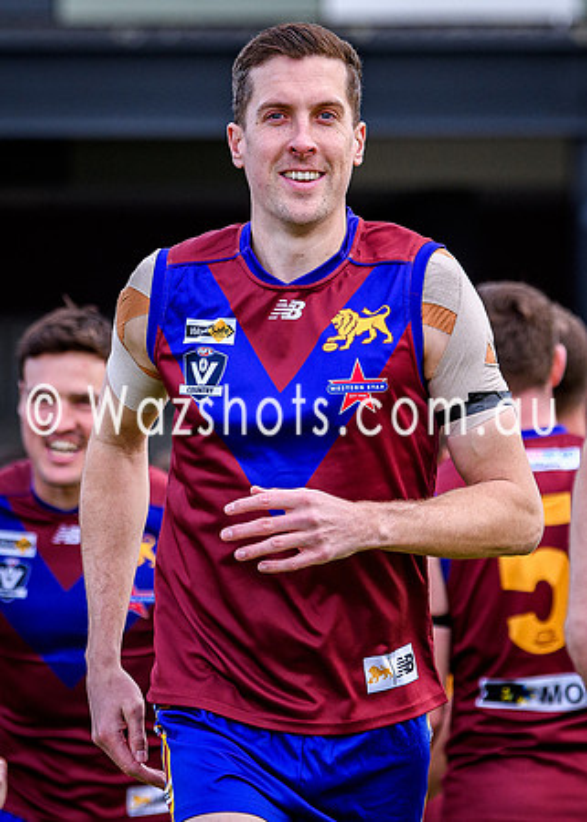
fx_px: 10463
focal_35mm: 448
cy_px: 303
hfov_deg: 3.2
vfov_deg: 4.5
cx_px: 350
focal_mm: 145
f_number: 2.8
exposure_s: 1/2000
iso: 450
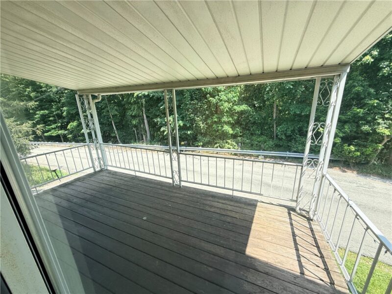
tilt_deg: -15.0
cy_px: 147
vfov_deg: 85.7
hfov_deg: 102.1
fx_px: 159
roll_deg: +2.4
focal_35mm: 14
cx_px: 196
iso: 50
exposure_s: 1/400
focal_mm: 2.22
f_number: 2.2
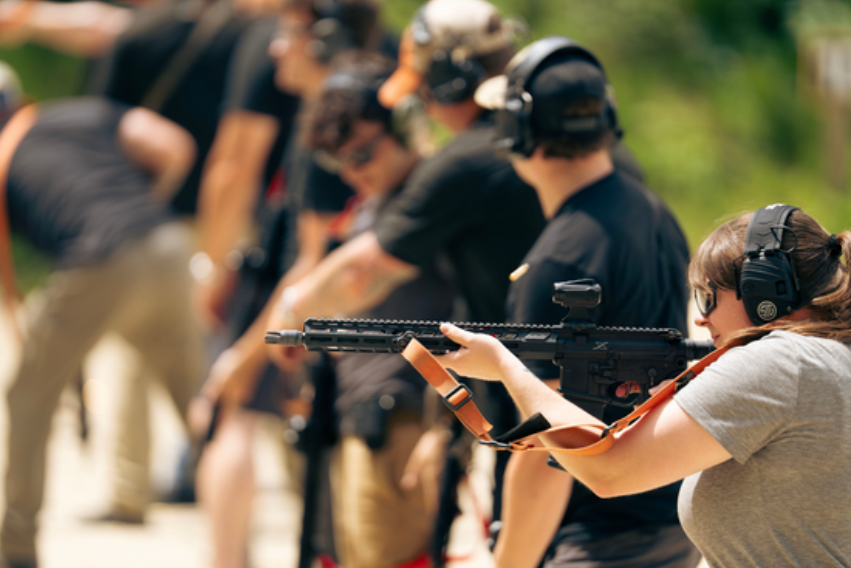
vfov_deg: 4.2
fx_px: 7731
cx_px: 446
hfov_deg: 6.3
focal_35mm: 327
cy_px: 308
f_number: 2.8
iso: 160
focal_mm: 300
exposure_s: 1/2000
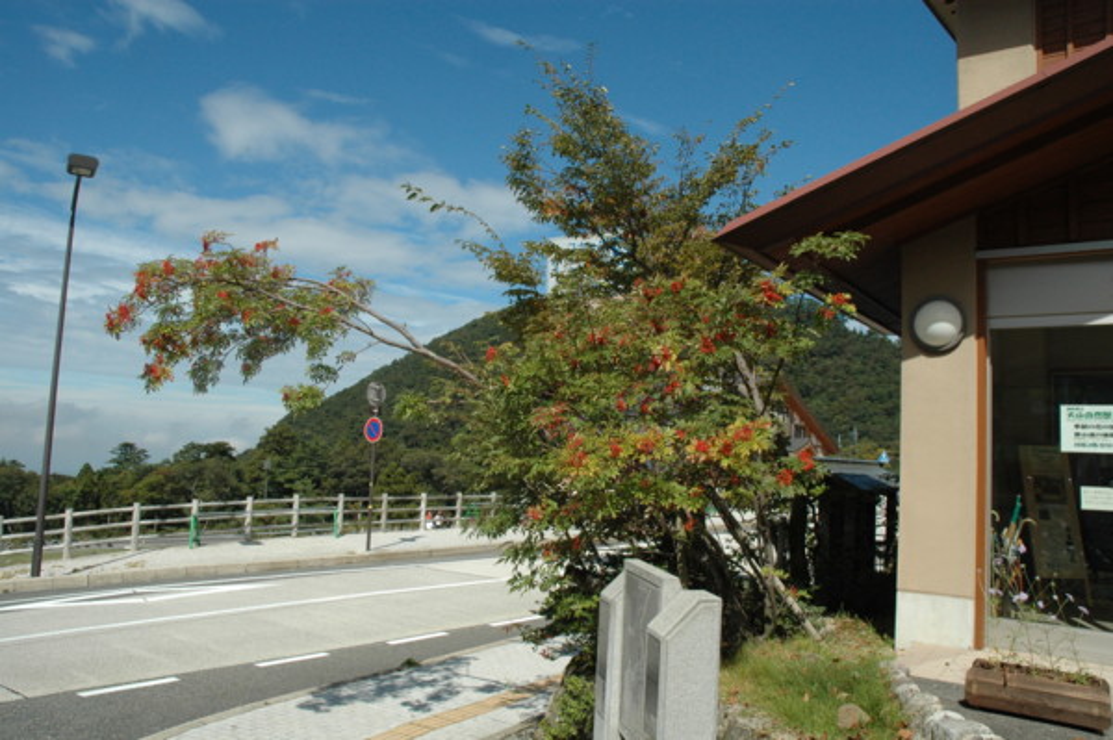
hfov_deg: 67.4
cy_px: 370
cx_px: 556
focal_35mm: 27
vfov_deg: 47.9
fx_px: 834
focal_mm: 18
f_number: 11
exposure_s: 1/500
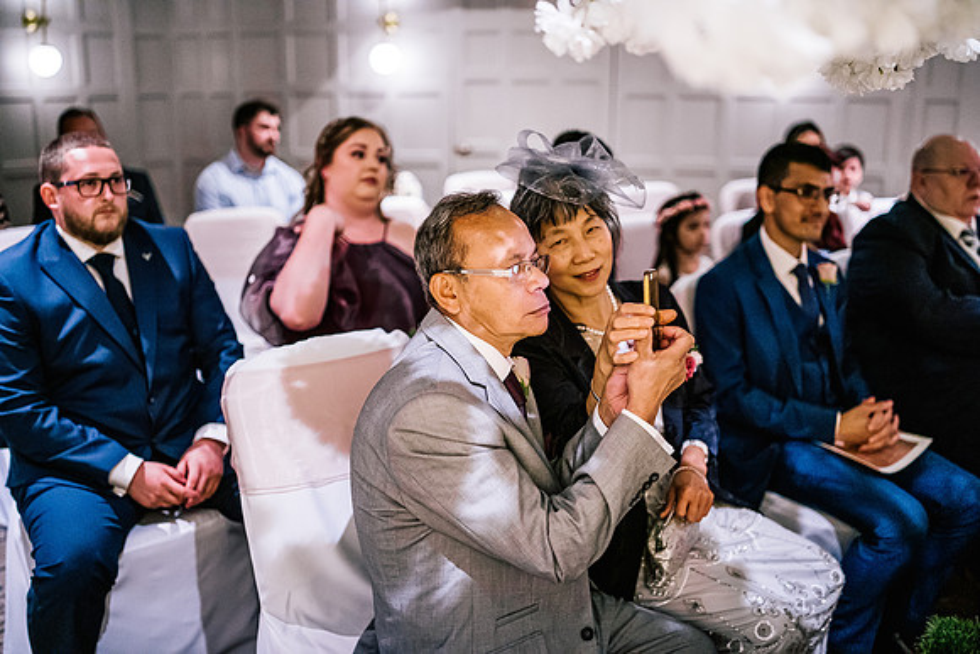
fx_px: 953
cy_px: 327
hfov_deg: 54.4
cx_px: 490
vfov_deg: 37.9
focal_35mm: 35
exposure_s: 1/250
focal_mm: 35
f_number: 1.4
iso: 5000
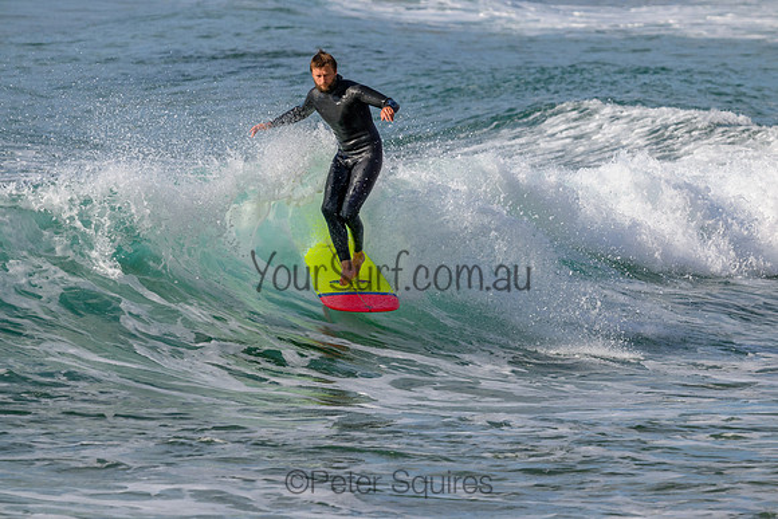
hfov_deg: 4.6
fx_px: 9727
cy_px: 260
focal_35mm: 450
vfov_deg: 3.1
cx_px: 389
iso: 1100
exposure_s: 1/2000
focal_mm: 450
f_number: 11
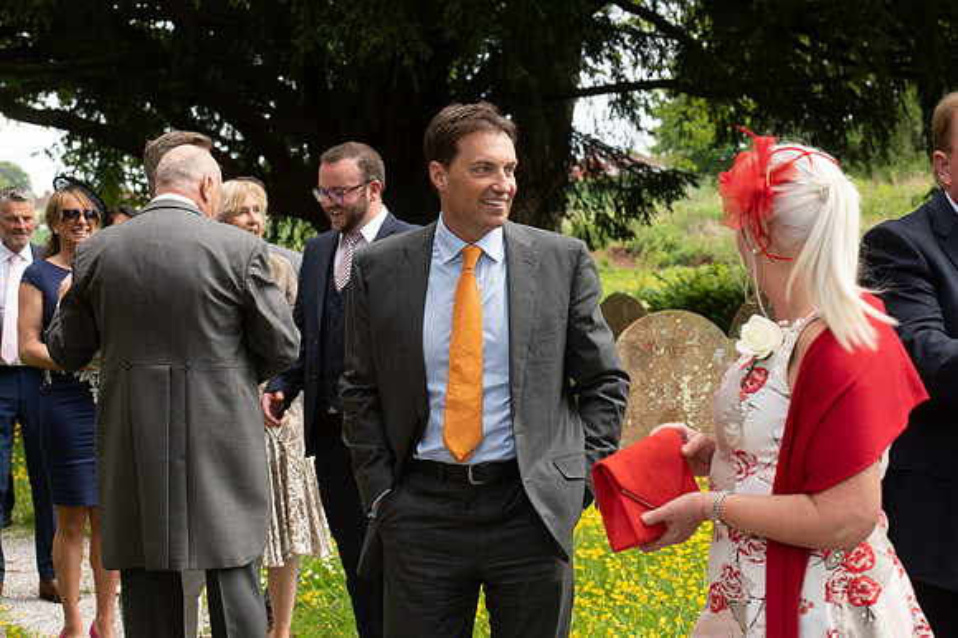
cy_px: 319
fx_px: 3191
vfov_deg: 11.4
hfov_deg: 17.1
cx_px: 479
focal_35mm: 120
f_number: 18
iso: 2000
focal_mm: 120
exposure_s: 1/400
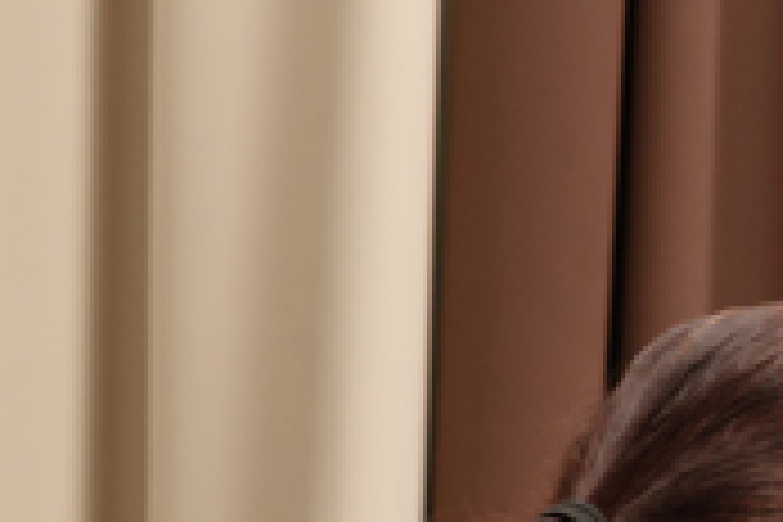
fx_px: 10613
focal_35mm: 488
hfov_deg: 4.1
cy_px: 601
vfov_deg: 2.8
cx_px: 2169
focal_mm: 85
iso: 200
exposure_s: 1/125
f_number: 8
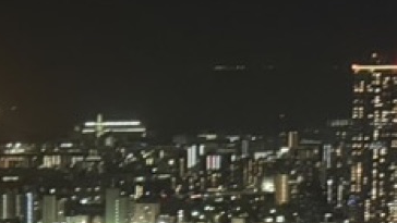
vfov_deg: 5.2
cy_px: 439
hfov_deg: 9.2
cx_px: -91
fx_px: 2422
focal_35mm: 230
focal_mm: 6.76
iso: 800
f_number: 1.78
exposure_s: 1/15
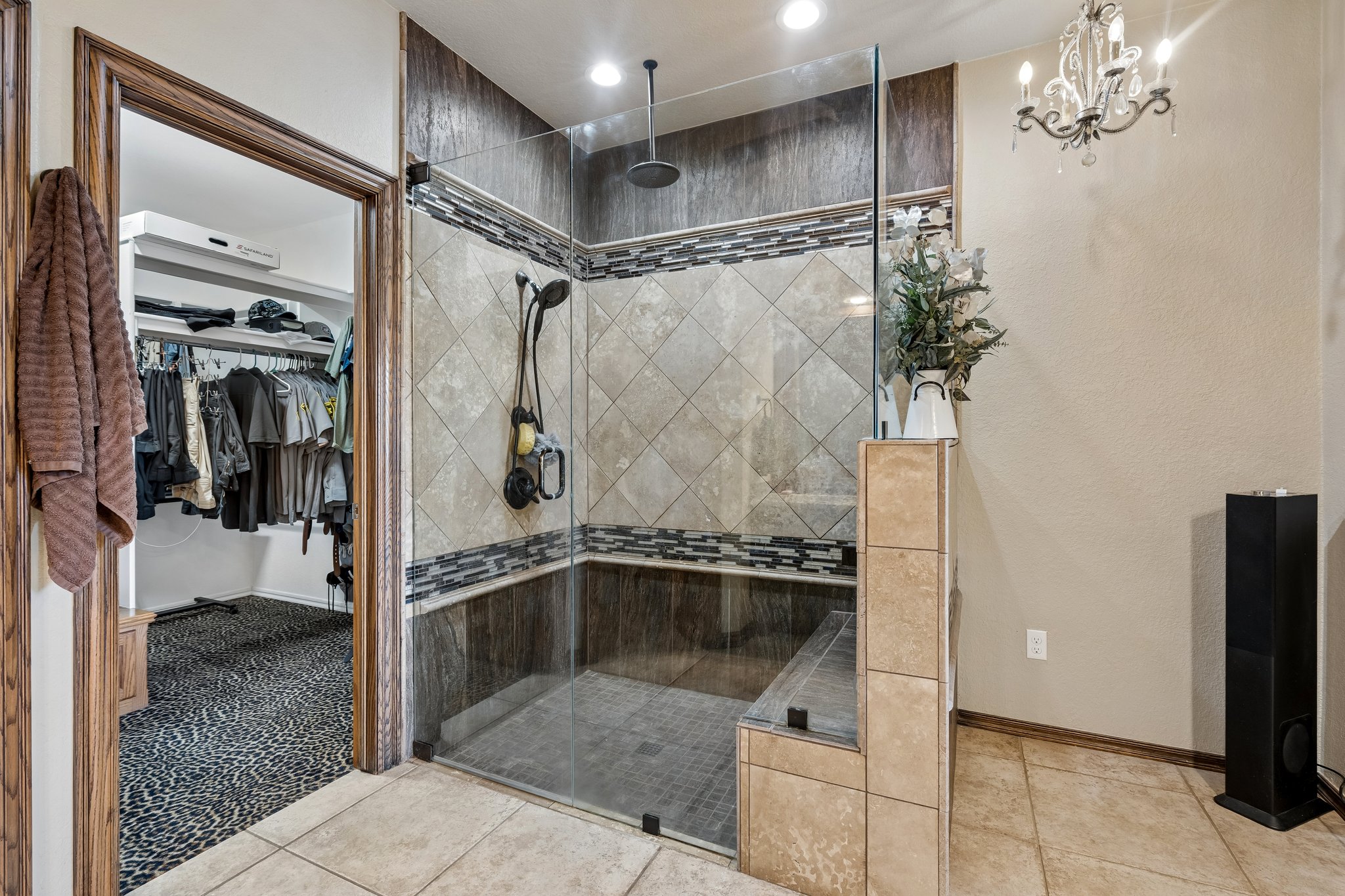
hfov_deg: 96.7
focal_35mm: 16
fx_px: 598
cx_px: 672
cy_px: 448
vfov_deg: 73.7
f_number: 8
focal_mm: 16
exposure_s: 1/3.33
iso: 200
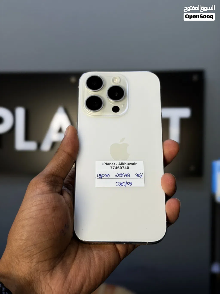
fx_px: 407
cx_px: 110
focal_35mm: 48
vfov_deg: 39.7
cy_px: 147
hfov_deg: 30.3
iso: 50
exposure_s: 1/100
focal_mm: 6.76
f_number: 1.78
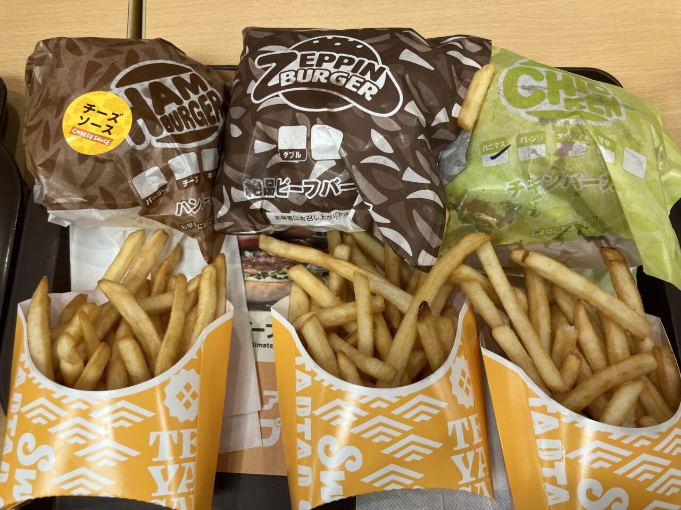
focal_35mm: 28
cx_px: 340
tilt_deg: -69.9
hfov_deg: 63.4
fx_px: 551
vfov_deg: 49.7
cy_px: 255
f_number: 1.8
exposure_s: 1/121
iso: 64
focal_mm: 3.99
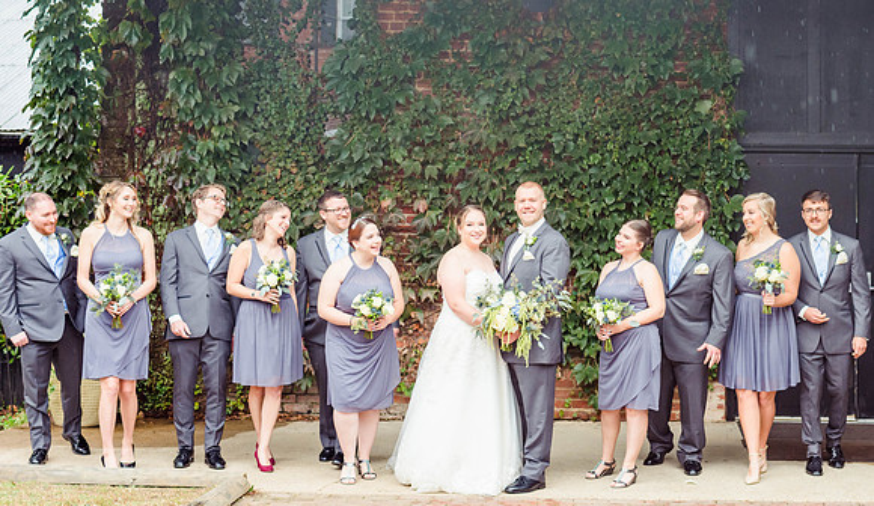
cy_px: 183
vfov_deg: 17.8
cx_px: 549
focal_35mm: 69
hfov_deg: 30.1
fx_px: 1616
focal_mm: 35
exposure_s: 1/320
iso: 320
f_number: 2.5
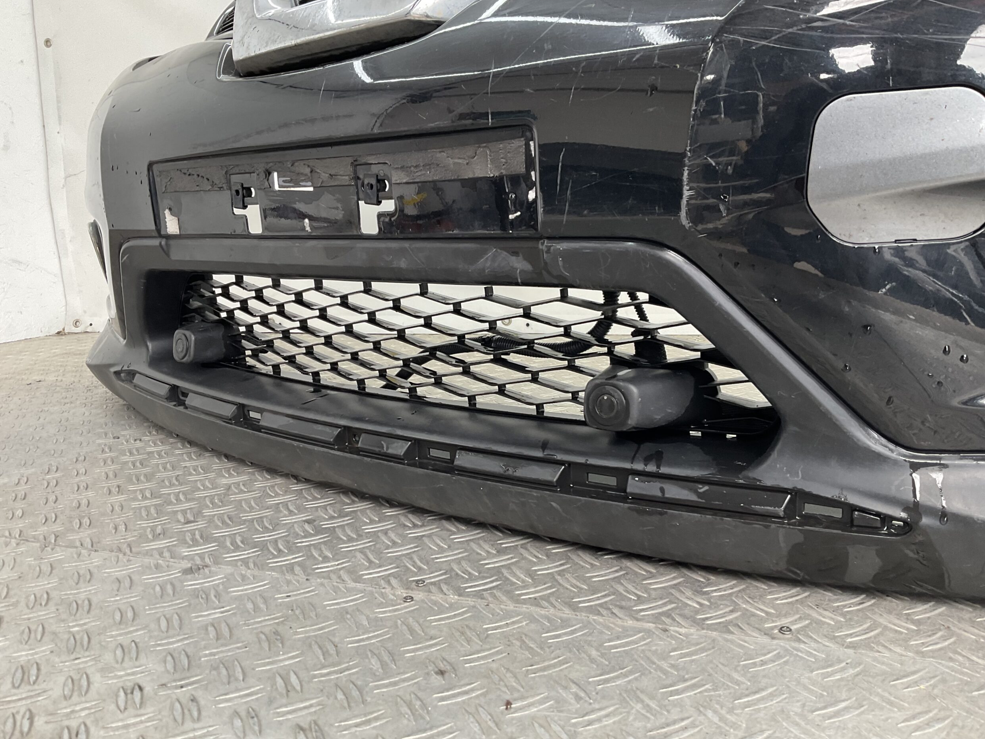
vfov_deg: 46.8
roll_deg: +1.9
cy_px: 376
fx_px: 854
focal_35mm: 30
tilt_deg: -11.6
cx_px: 477
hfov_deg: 60.0
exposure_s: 1/100
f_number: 1.8
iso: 40
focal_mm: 3
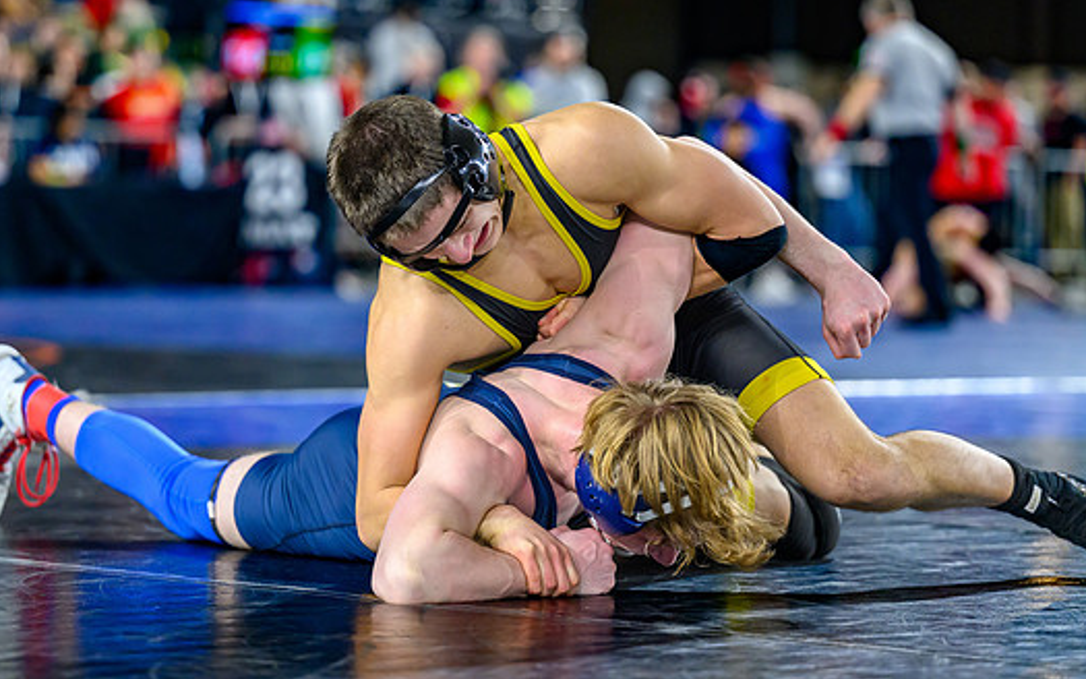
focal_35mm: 165
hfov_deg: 12.7
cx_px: 418
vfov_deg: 7.9
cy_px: 326
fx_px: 4883
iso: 2500
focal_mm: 120
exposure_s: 1/640
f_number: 2.8
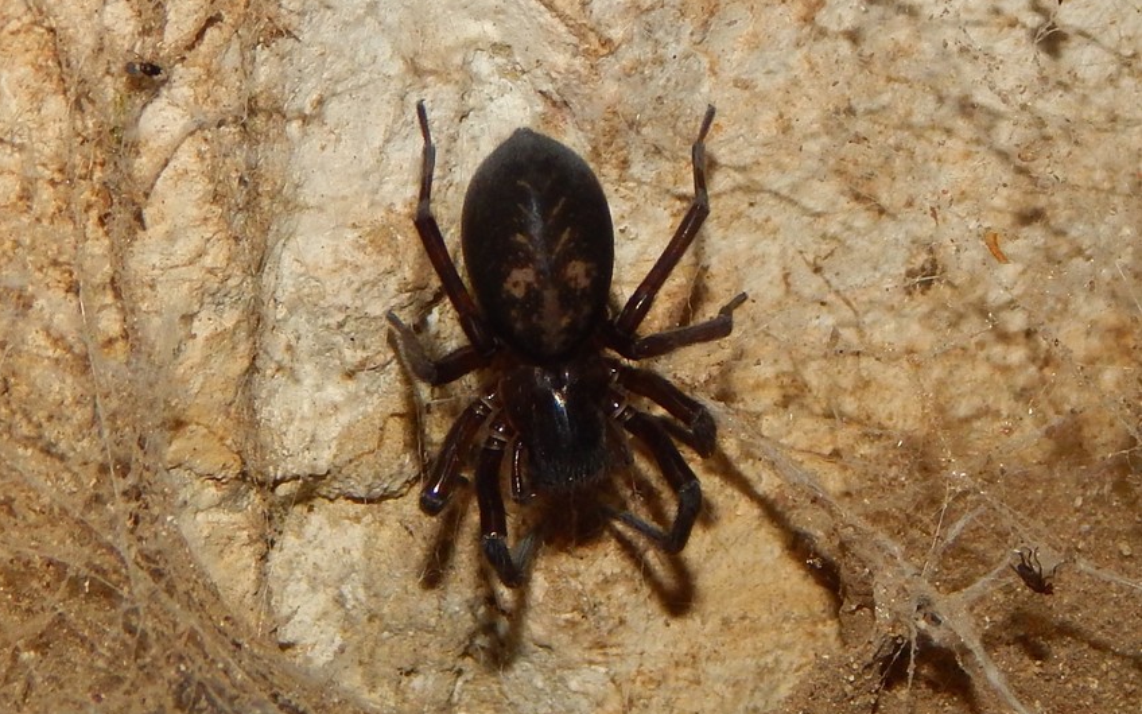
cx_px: 569
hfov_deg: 25.8
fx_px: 2490
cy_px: 331
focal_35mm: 80
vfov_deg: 16.3
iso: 200
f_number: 8.4
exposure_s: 1/30
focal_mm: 13.5
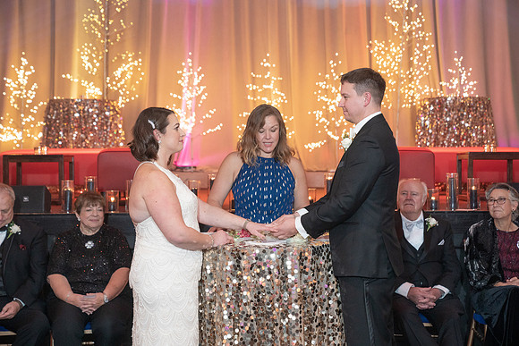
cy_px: 173
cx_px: 260
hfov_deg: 28.8
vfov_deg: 19.5
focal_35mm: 70
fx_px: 1009
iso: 4000
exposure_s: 1/125
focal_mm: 70
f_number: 4
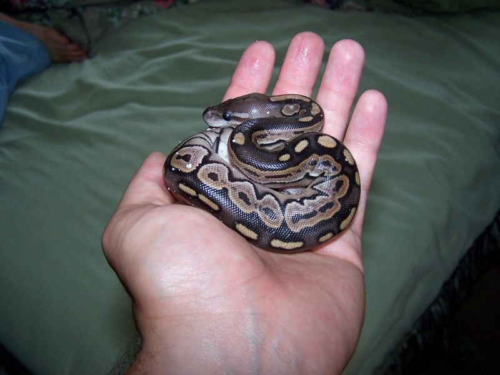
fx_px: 549
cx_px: 250
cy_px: 188
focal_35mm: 38
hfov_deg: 49.0
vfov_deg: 37.7
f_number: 2.8
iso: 80
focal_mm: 6.3
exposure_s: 1/60
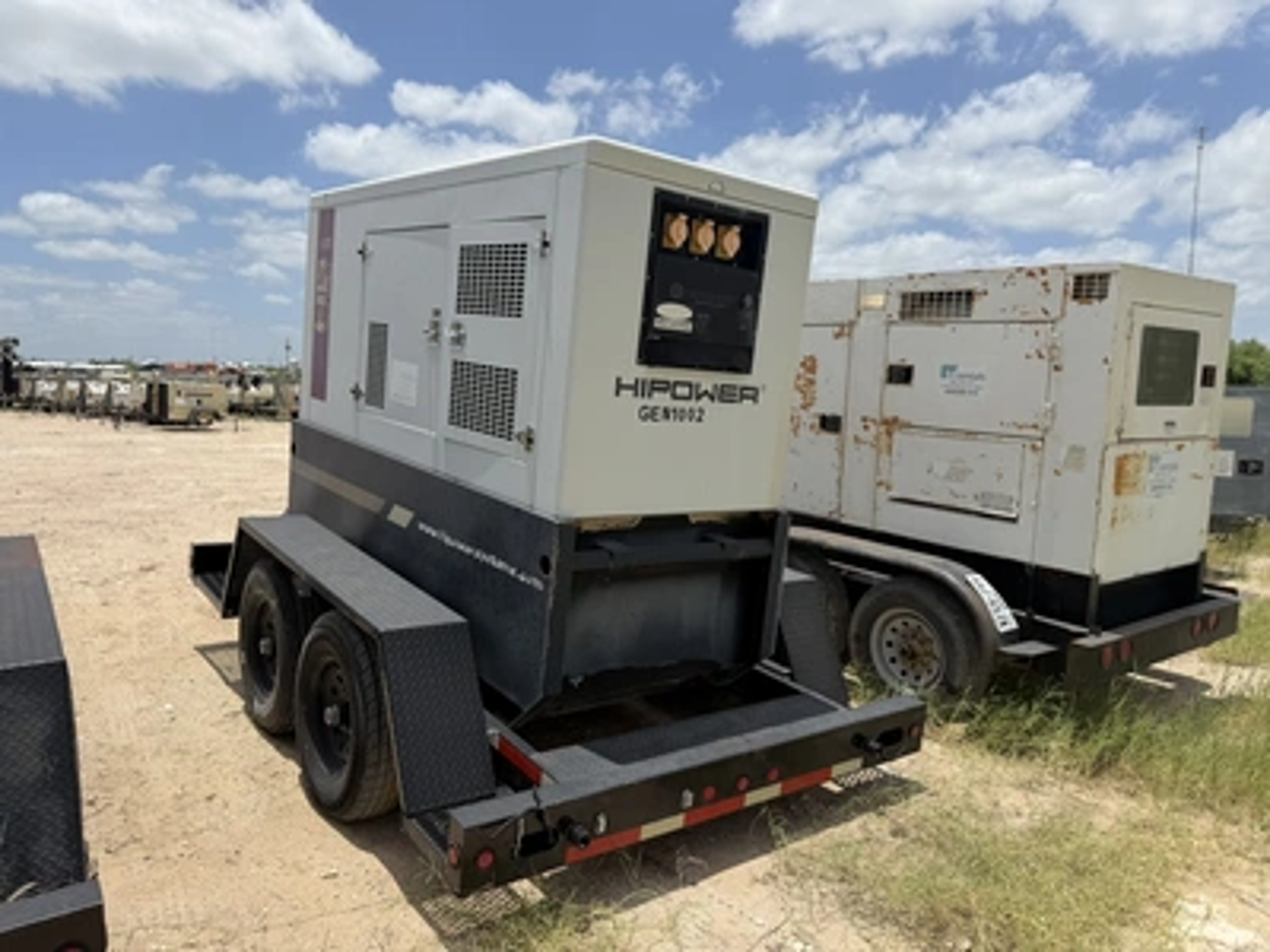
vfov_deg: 56.8
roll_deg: +2.8
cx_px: 635
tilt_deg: -4.2
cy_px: 476
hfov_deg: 71.6
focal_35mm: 24
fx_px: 881
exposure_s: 1/7353
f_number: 1.78
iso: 80
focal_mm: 6.76
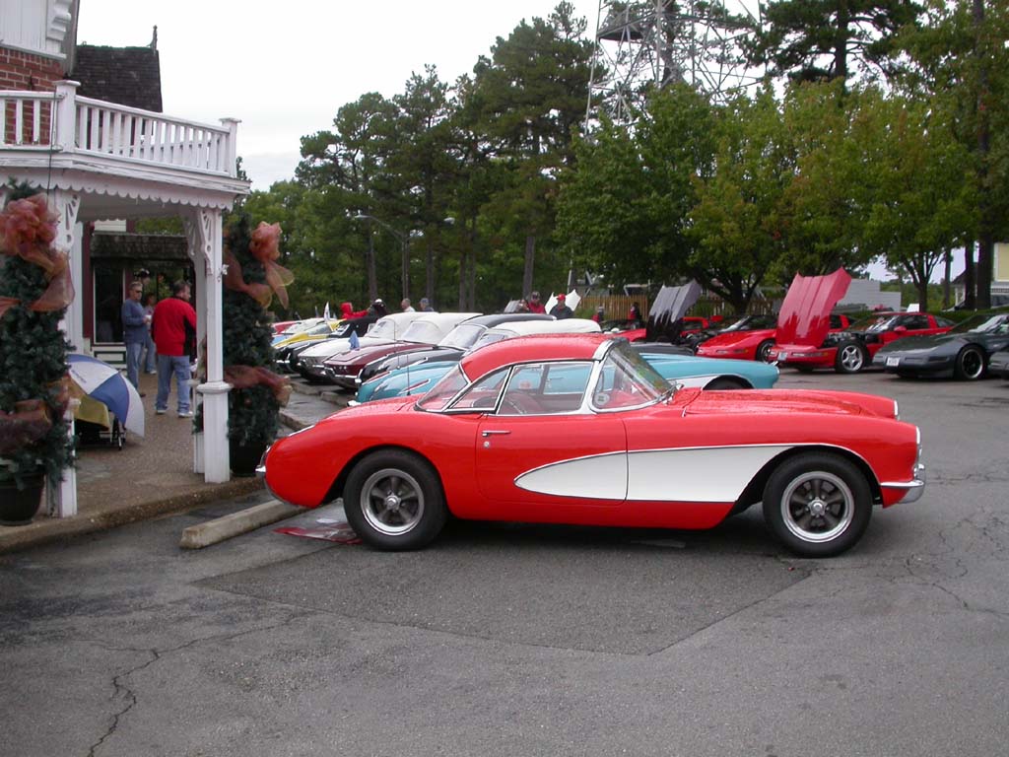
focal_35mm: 38
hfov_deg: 49.0
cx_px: 504
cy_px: 378
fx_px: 1108
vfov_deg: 37.7
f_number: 5.3
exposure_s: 1/159
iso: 100
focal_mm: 7.85
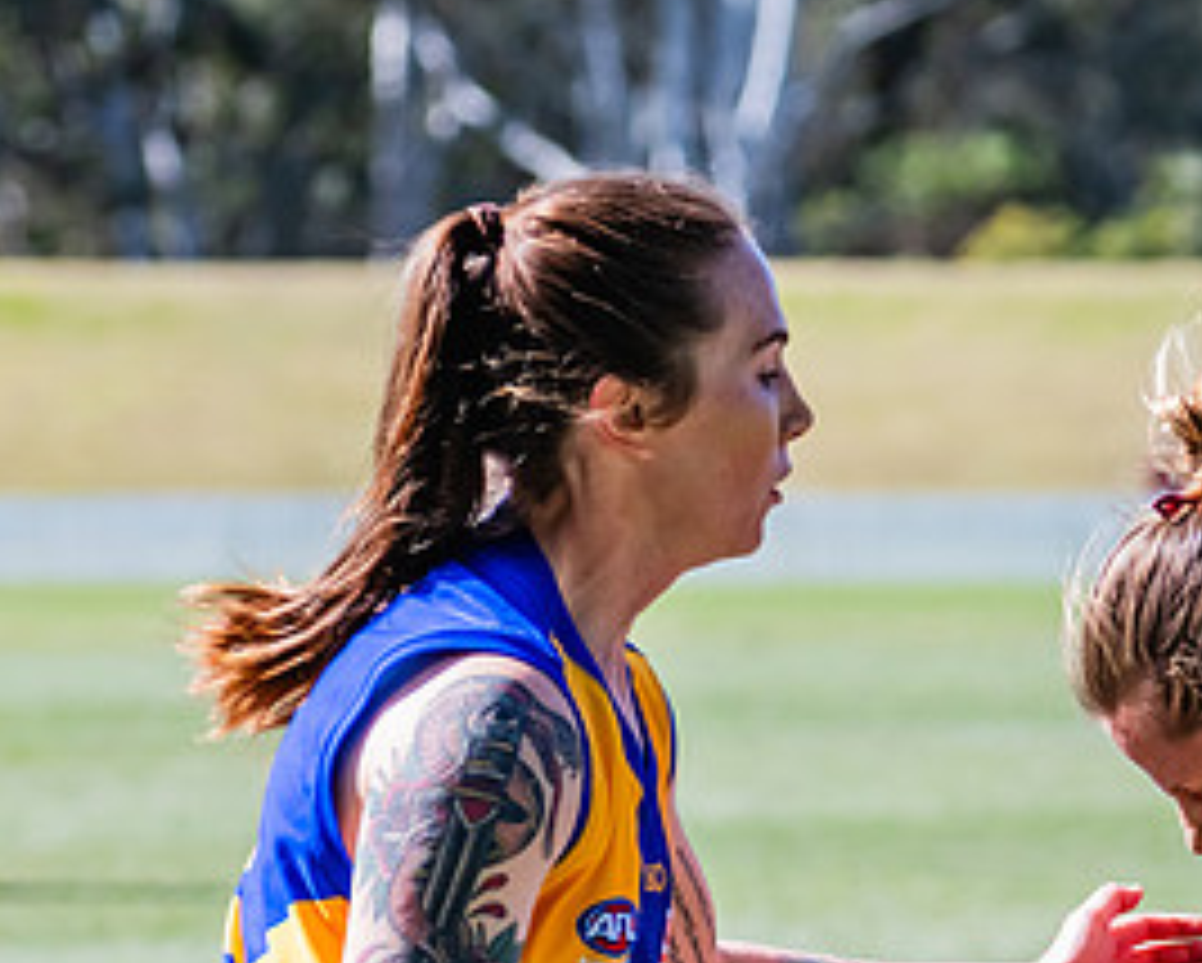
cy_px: 776
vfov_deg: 3.4
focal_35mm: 459
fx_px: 16341
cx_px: 1447
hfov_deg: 4.2
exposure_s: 1/1600
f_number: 7.1
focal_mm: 170
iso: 800
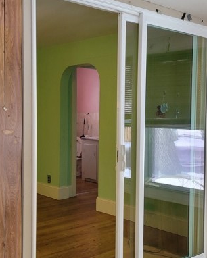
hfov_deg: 29.7
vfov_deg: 36.6
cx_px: 112
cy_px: 140
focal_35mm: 51
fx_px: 390
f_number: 1.8
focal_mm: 5.4
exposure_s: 1/120
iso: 160
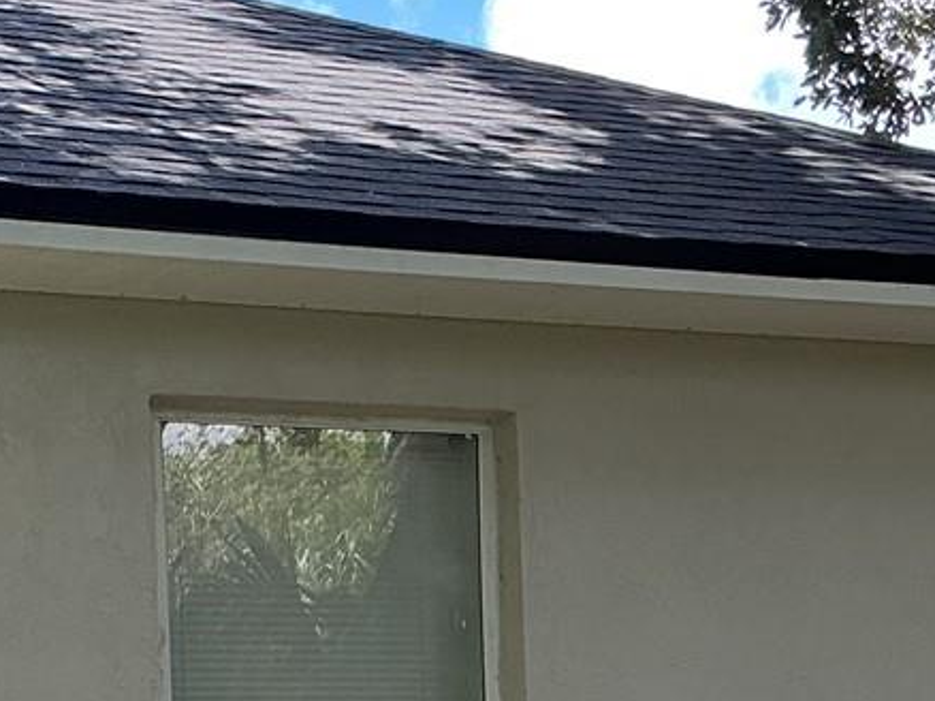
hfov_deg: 18.4
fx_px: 2862
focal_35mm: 106
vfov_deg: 13.3
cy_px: 994
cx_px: 226
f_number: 1.8
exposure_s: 1/198
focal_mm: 3
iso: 25
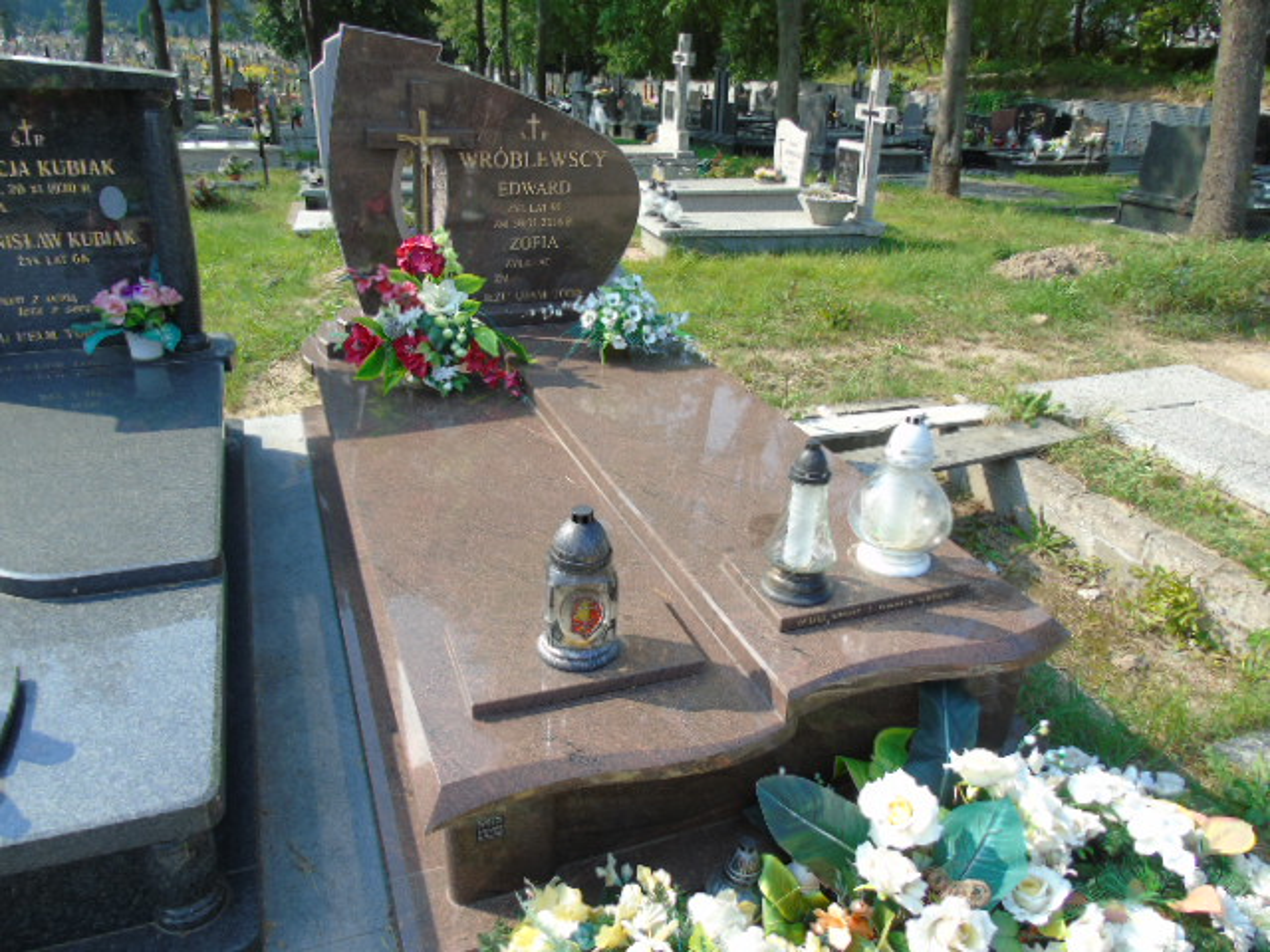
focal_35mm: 25
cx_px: 635
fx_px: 917
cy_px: 476
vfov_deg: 54.9
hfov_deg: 69.4
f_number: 3.4
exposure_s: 1/320
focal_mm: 4.4
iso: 80
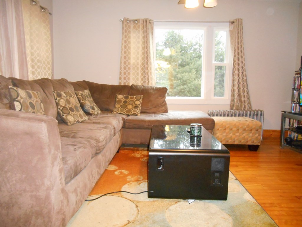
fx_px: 227
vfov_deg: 53.1
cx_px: 151
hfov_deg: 67.3
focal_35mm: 26
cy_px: 114
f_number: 3.4
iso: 720
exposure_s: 1/25
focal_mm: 4.7
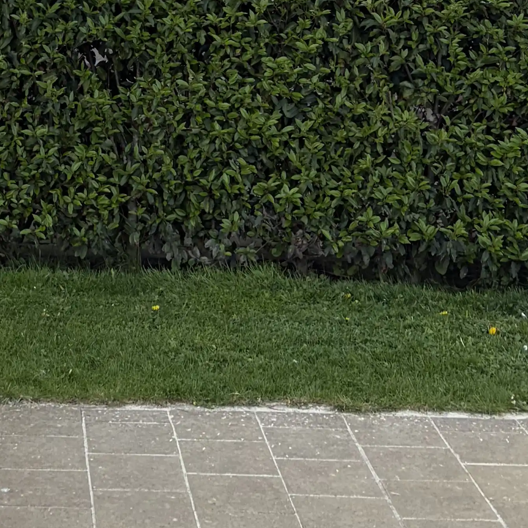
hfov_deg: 17.4
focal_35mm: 98
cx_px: 18
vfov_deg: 15.2
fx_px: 1691
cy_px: -446
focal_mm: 5.96
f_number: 1.6
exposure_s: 1/1081
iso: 64
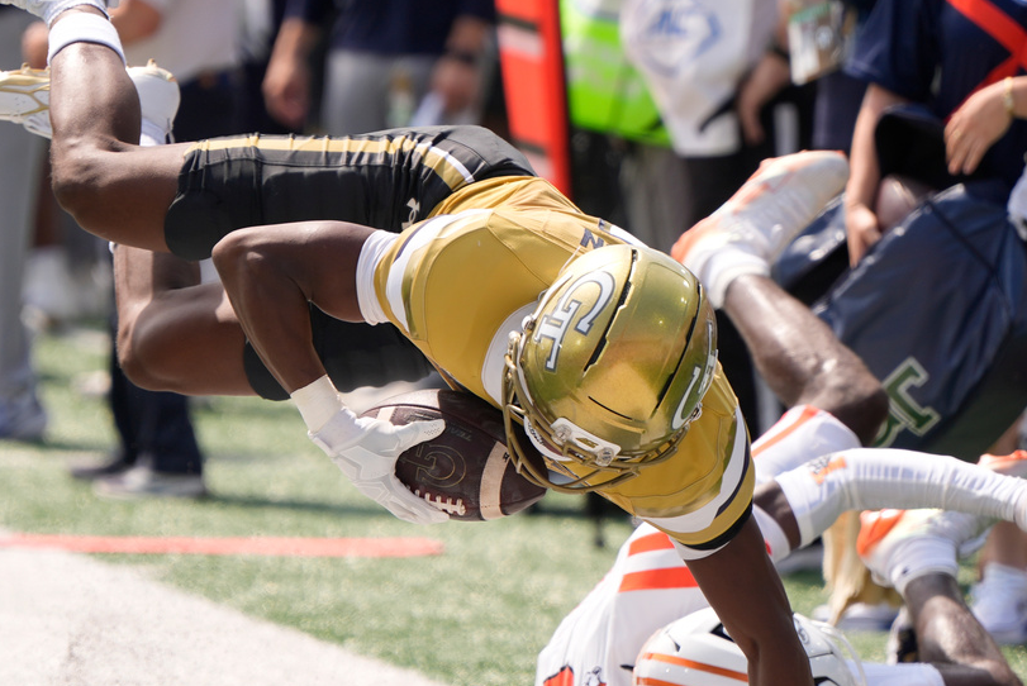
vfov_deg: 2.9
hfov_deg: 4.3
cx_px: 531
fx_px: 13617
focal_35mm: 477
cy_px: 346
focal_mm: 252
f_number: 4
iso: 250
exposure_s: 1/2000
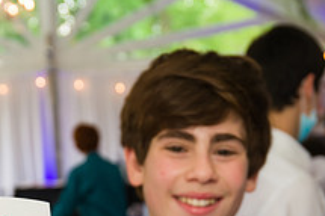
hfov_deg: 27.7
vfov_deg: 17.7
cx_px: 136
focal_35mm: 73
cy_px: 264
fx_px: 659
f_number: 4
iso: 400
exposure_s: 1/200
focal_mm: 27
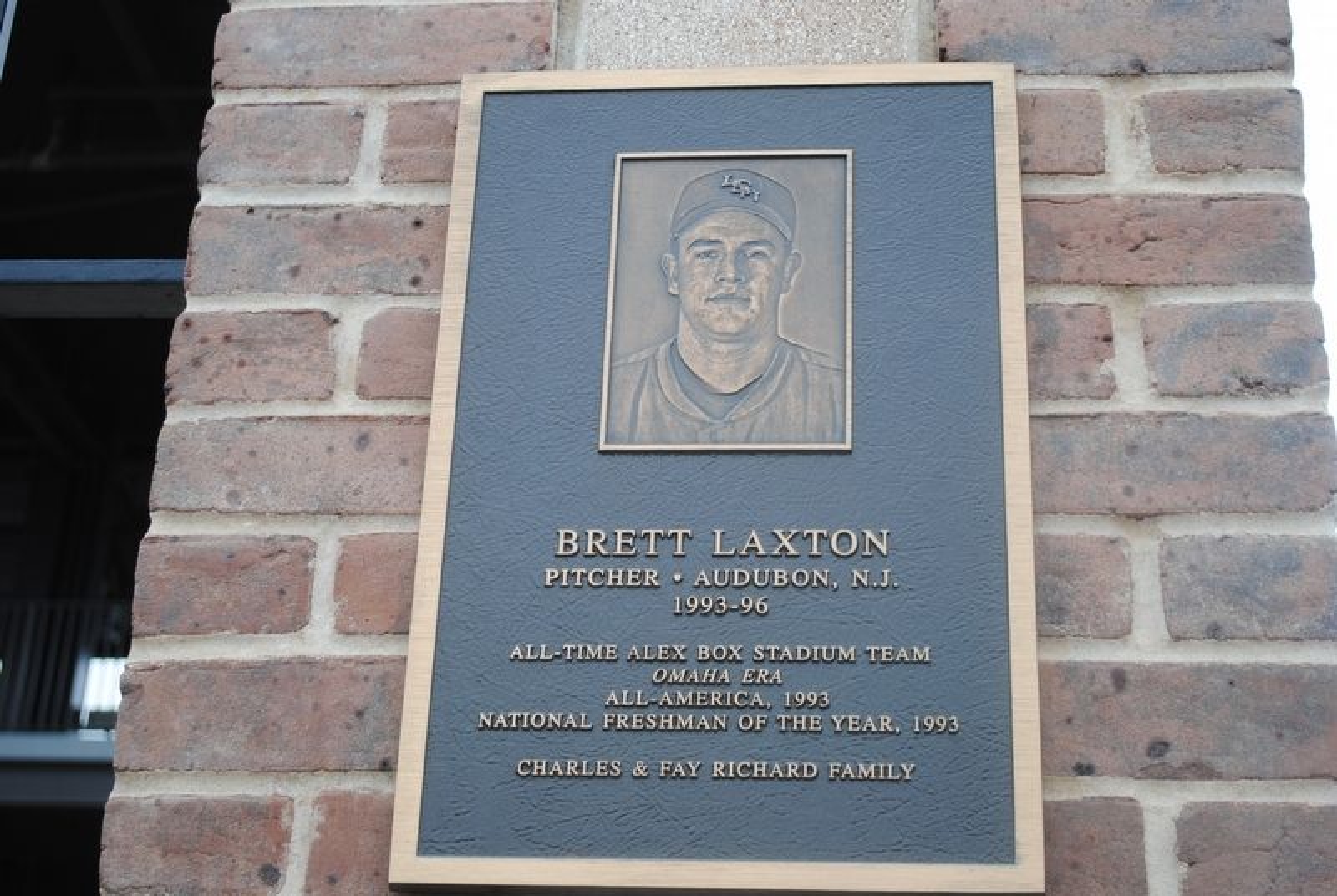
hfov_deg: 33.4
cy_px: 448
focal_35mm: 60
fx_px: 2232
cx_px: 668
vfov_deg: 22.7
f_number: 5.6
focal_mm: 40
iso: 125
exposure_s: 1/125
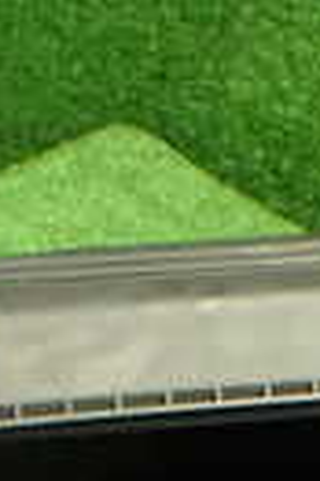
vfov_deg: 13.2
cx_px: 180
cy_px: 819
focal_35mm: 143
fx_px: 1912
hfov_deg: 9.6
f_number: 2.3
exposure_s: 1/60
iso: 800
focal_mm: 5.4
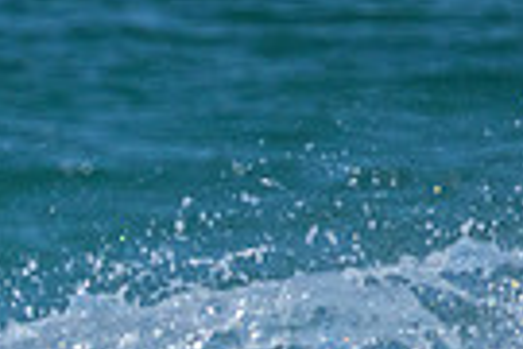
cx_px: -194
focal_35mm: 3431
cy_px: 684
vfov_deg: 0.4
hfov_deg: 0.6
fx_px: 49841
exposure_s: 1/2000
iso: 3200
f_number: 11
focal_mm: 800
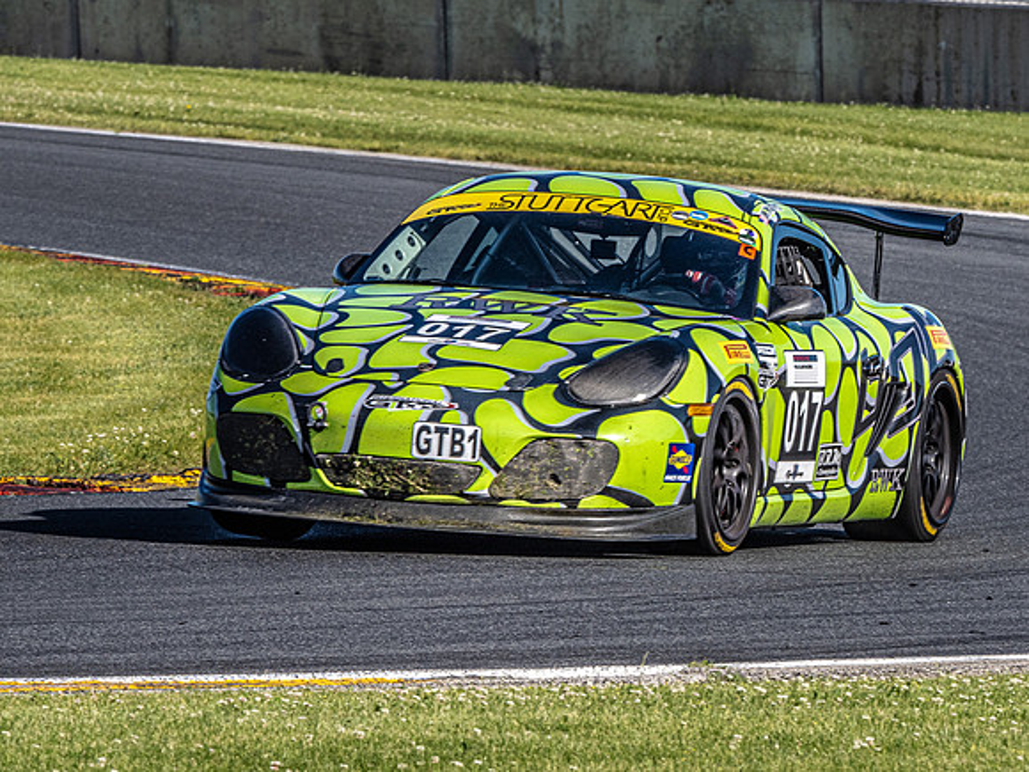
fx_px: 19094
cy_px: 359
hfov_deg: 3.1
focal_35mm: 642
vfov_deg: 2.3
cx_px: 550
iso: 400
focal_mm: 300
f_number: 13
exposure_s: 1/500
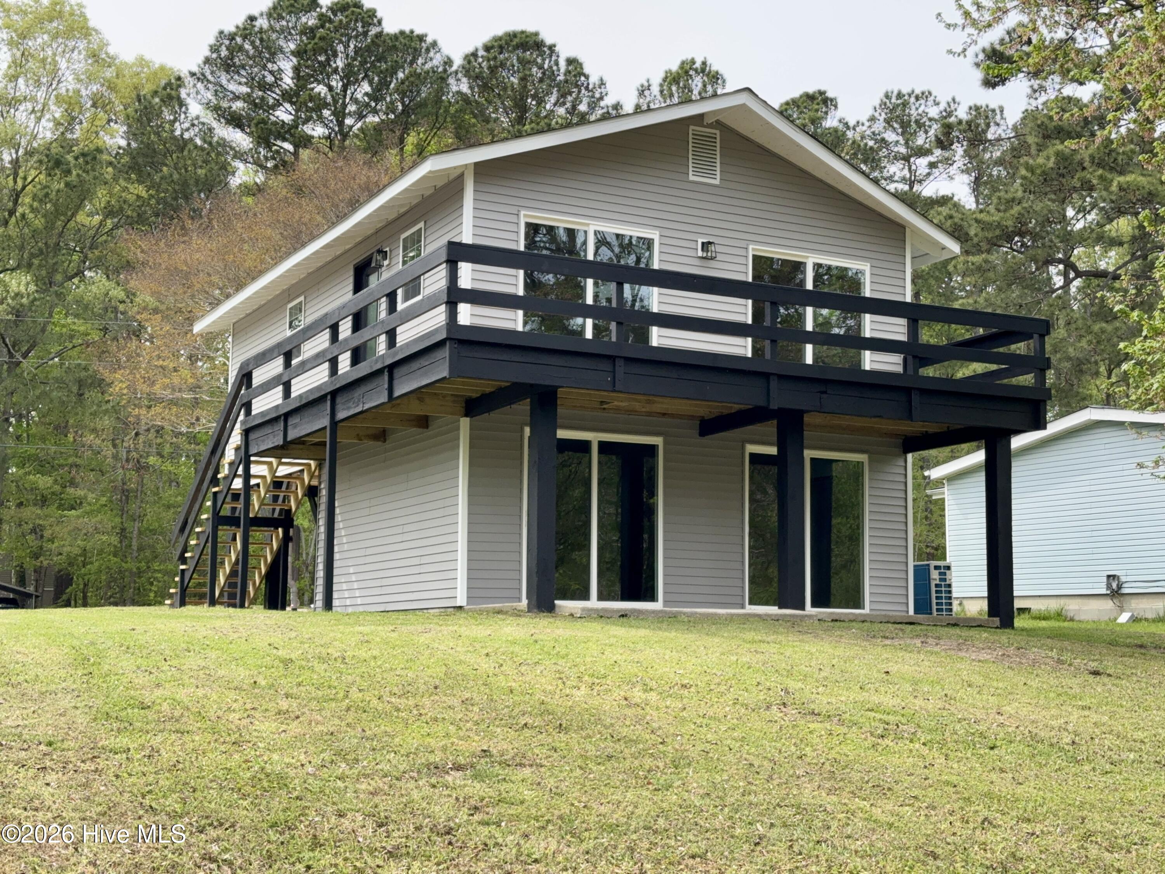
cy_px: 437
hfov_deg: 39.7
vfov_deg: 30.3
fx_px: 1615
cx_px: 582
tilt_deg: +7.3
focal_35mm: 48
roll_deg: -0.6
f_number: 1.78
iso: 64
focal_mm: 6.76
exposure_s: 1/1524
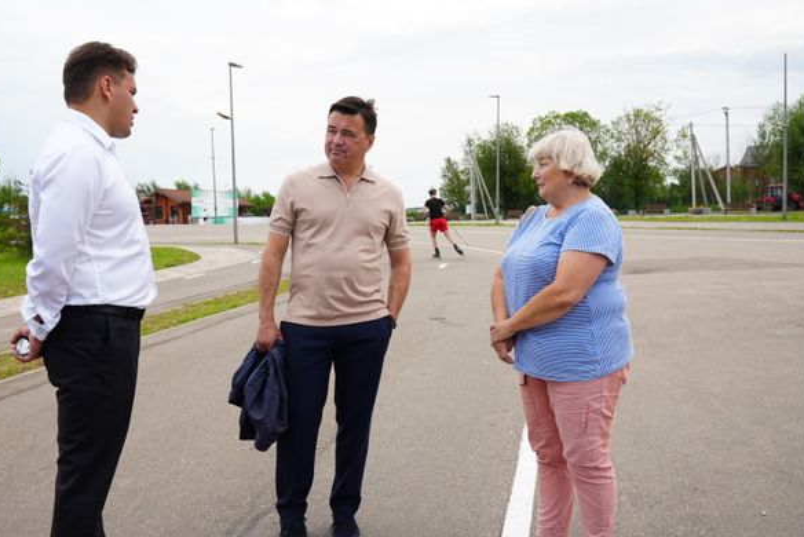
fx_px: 827
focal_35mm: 37
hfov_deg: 51.7
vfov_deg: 36.0
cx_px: 353
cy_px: 286
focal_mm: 31
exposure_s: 1/1000
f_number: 6.3
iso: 500
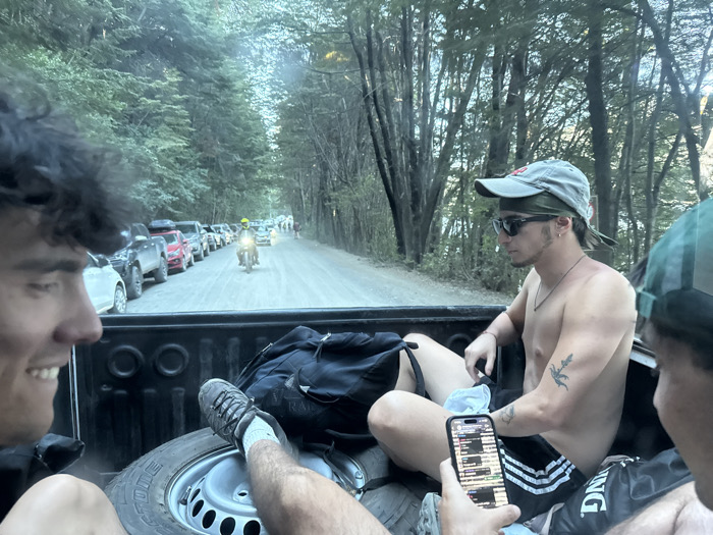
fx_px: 494
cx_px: 356
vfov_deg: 56.8
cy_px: 268
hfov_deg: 71.6
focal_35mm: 24
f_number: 1.78
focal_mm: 6.76
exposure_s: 1/60
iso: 640
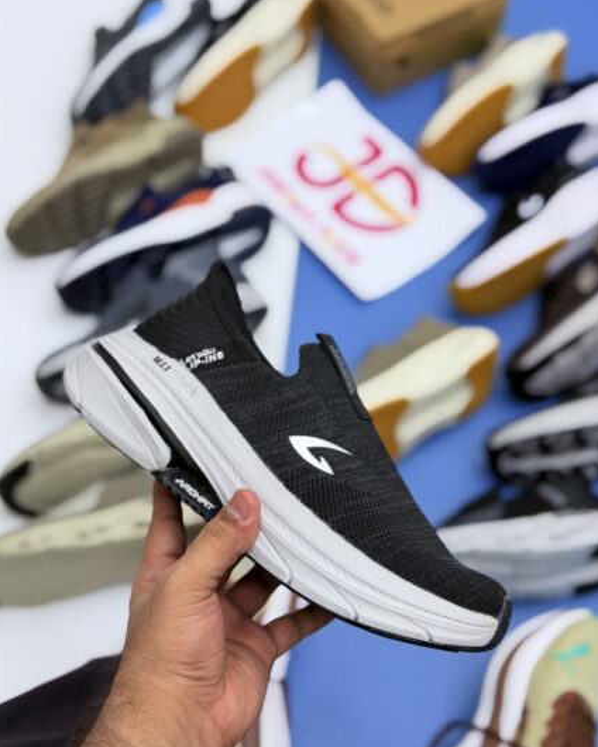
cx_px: 301
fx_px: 1128
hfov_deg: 29.7
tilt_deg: -56.0
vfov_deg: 36.7
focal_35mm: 51
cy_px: 369
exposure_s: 1/260
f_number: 1.78
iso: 64
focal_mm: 6.76
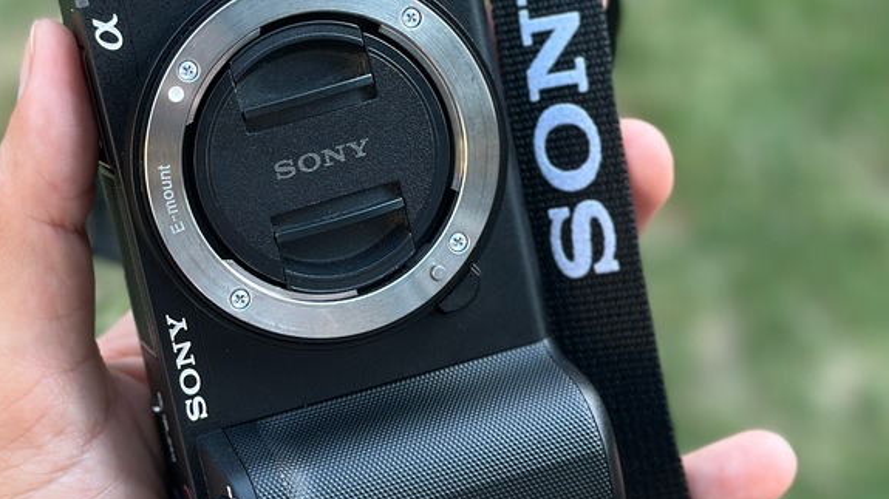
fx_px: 2144
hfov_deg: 23.4
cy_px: 246
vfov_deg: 13.3
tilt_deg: -58.4
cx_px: 363
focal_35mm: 91
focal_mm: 6.86
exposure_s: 1/171
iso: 125
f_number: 1.78
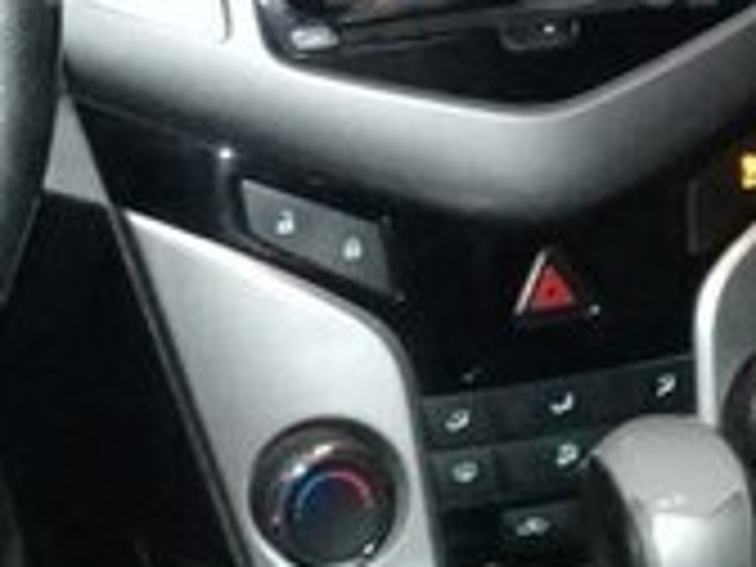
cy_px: -61
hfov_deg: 16.1
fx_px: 2664
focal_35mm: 122
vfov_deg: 12.0
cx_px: 468
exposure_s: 1/33
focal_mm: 3.3
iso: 640
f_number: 2.2
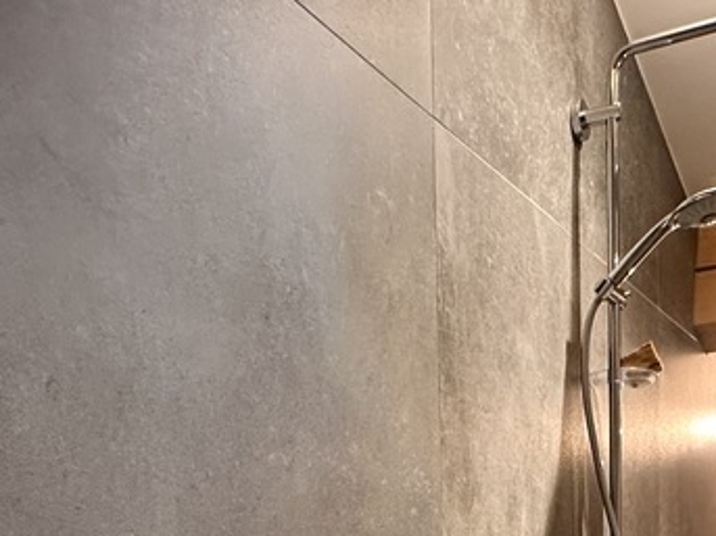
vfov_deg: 26.2
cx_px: 384
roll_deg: +1.3
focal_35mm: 49
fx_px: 1013
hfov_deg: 38.9
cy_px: 655
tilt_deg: -4.3
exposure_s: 1/50
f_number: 2.2
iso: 500
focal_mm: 2.22
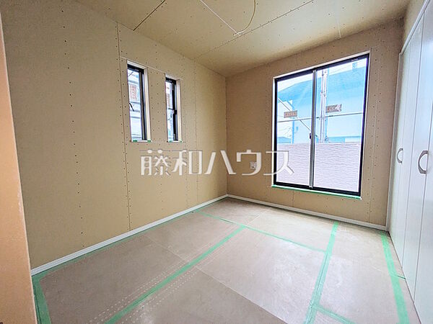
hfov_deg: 102.1
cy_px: 162
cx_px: 216
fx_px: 175
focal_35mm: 14
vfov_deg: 85.7
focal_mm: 1.83
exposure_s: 1/120
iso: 61
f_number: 2.2
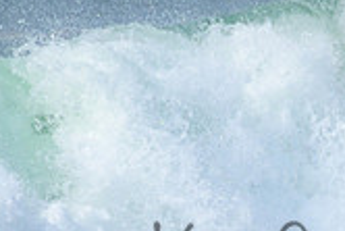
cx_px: 368
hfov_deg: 0.7
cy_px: 236
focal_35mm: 2799
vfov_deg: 0.5
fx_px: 26847
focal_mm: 800
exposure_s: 1/2500
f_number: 11
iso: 800
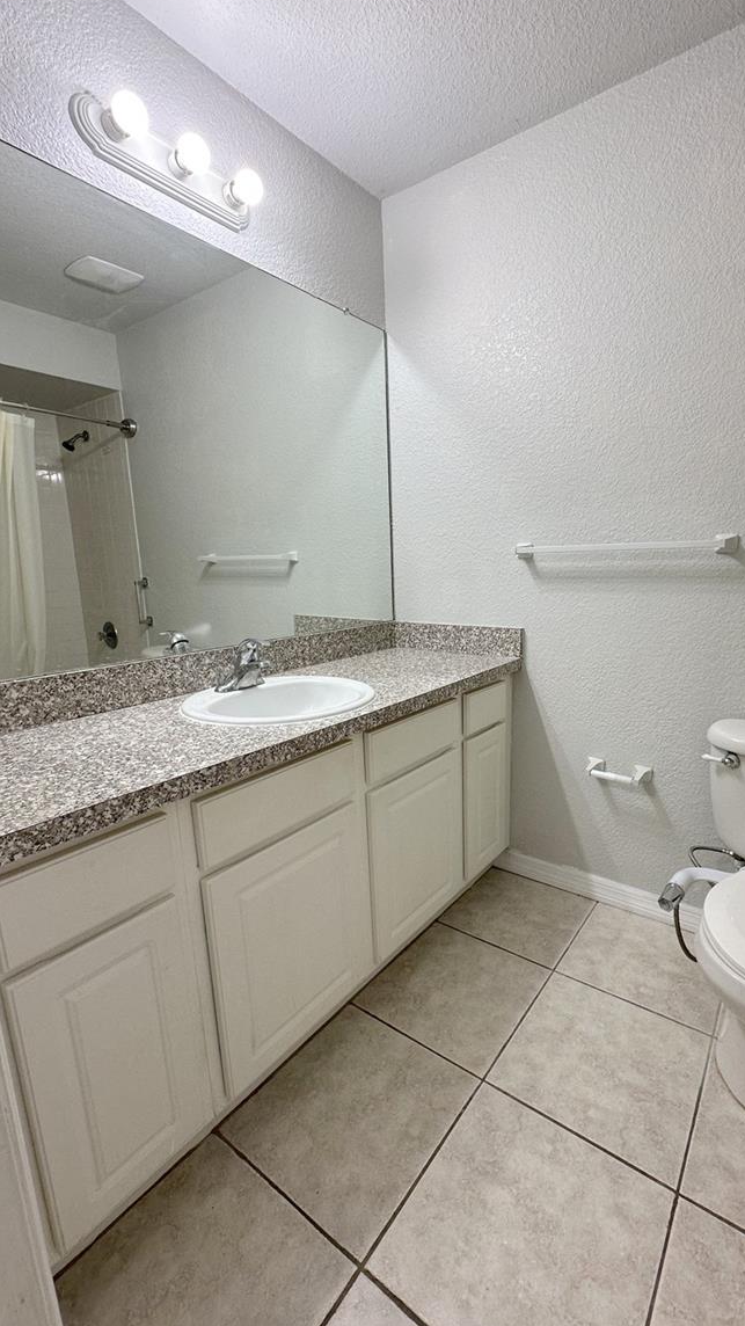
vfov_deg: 99.4
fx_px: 562
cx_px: 428
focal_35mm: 16
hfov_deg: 66.7
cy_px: 678
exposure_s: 1/120
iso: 125
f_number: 2.2
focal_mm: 2.22
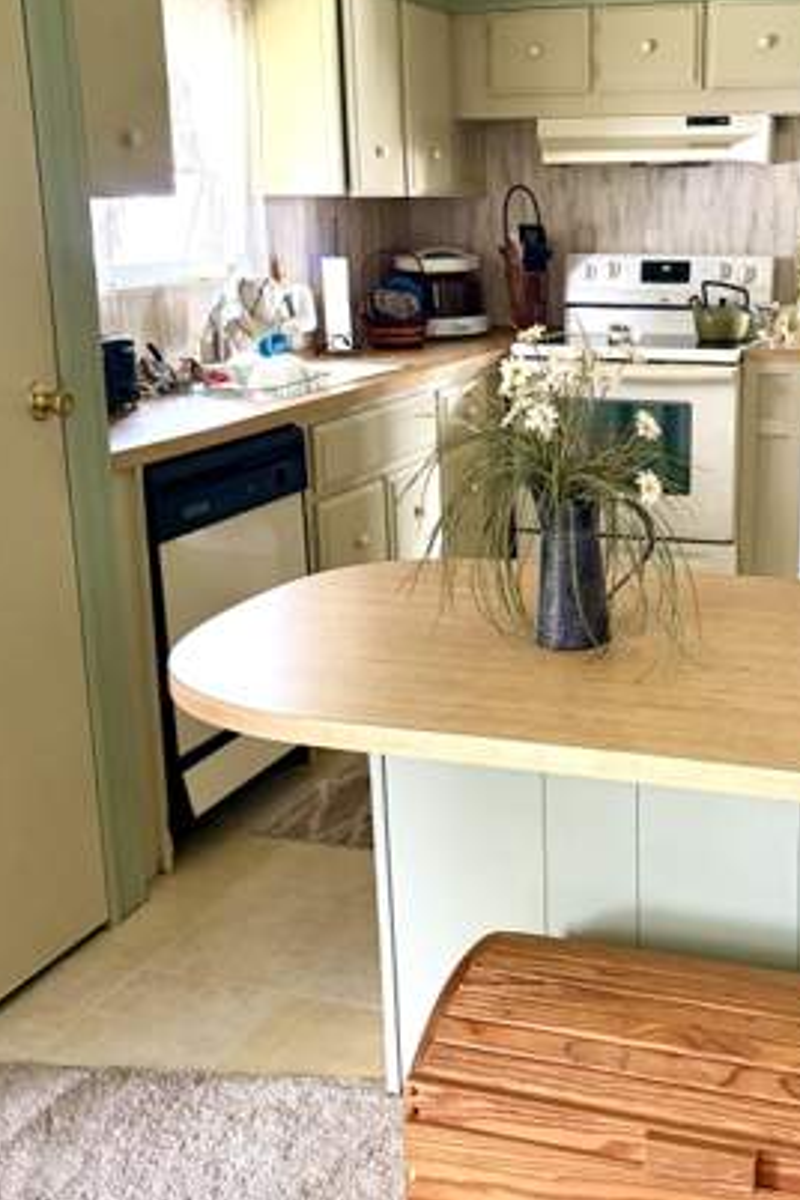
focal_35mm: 43
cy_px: 588
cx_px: 606
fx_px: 1433
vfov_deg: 45.4
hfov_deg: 30.6
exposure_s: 1/46
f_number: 1.6
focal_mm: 5.96
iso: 500
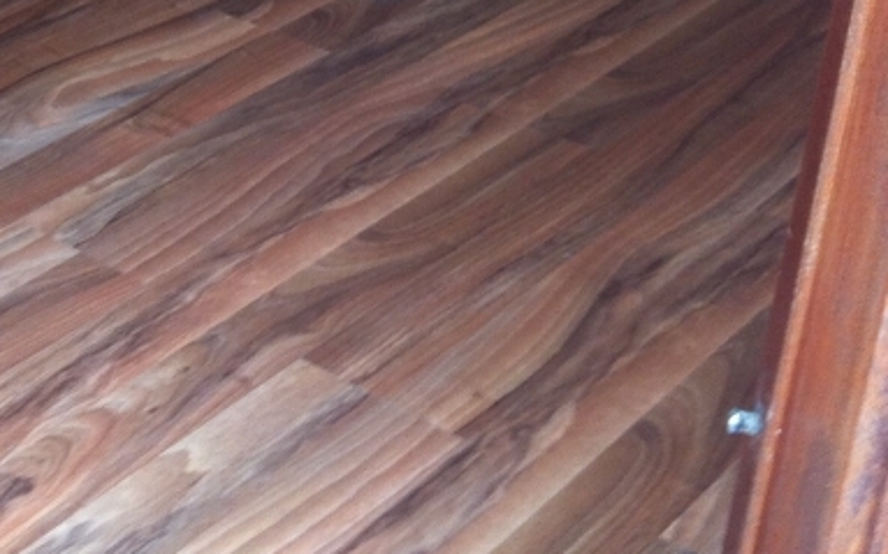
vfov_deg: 14.7
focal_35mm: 87
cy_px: -9
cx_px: -67
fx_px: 2105
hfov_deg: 22.6
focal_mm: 3.85
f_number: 2.8
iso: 80
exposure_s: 1/40
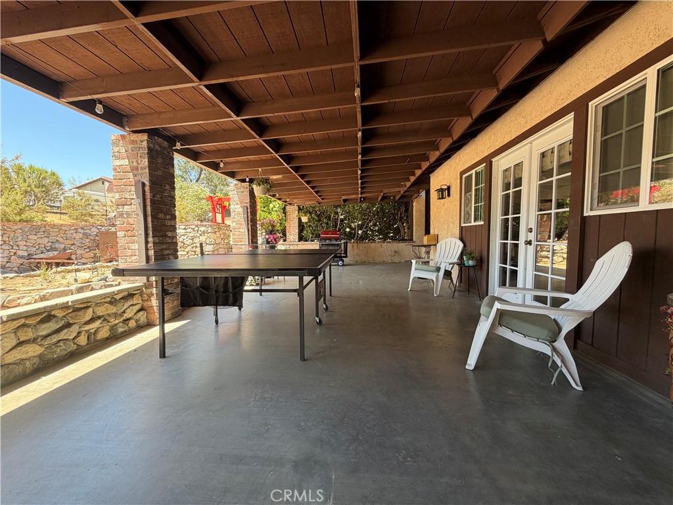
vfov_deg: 85.7
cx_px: 336
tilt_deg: -3.5
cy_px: 252
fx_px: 272
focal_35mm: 14
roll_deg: +0.5
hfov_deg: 102.1
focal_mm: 2.22
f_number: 2.2
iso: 64
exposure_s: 1/126
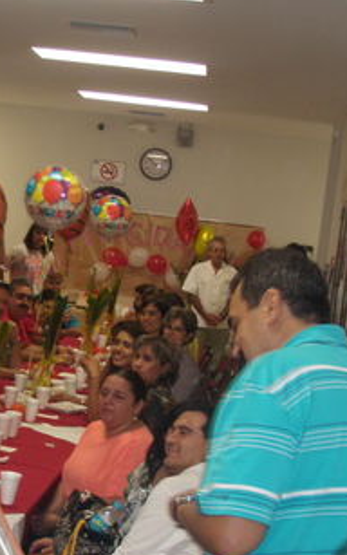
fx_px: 1270
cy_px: 333
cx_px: 13
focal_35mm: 84
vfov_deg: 24.6
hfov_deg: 15.3
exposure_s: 1/30
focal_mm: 6.7
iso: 160
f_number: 3.5
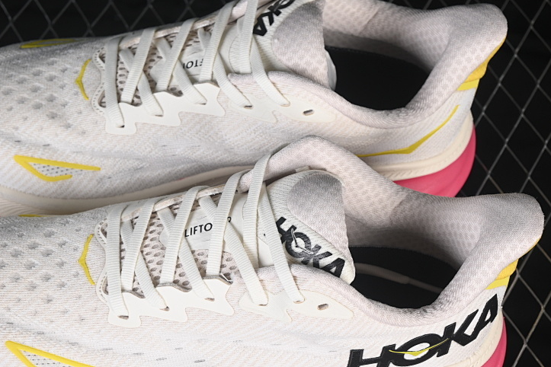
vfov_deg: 12.2
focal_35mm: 112
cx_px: 210
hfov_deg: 18.2
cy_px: 219
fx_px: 1714
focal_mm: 50
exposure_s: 1/80
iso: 160
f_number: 7.1
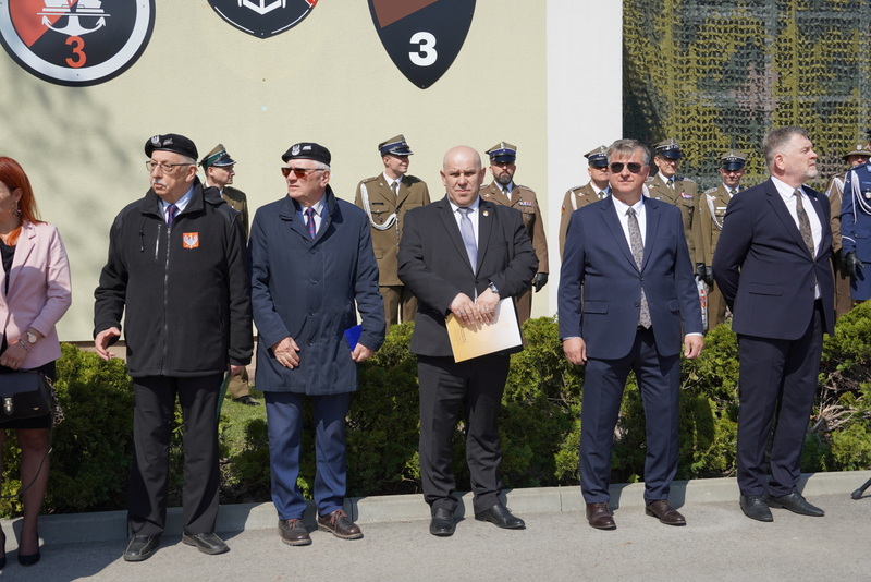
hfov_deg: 40.0
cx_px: 436
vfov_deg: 27.3
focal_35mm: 50
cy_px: 291
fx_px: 1198
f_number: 5.6
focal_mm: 33
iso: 100
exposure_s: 1/640
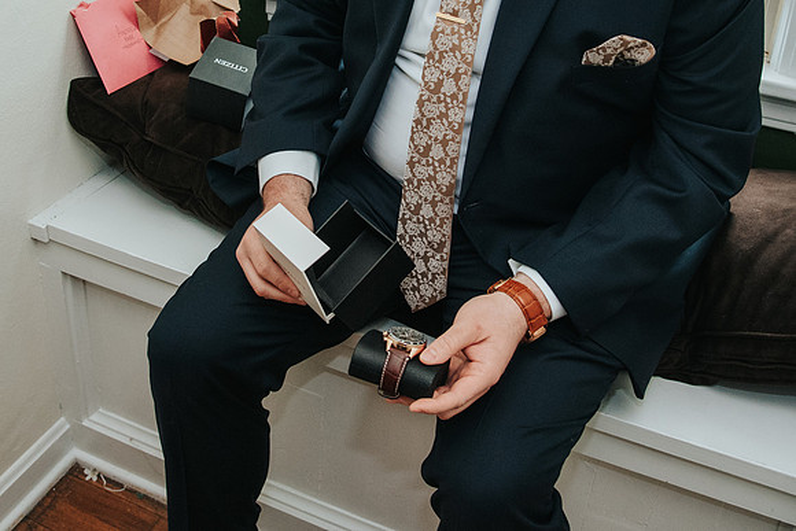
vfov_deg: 31.2
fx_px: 925
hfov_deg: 46.4
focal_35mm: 42
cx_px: 338
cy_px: 108
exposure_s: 1/60
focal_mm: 24
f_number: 4
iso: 3200
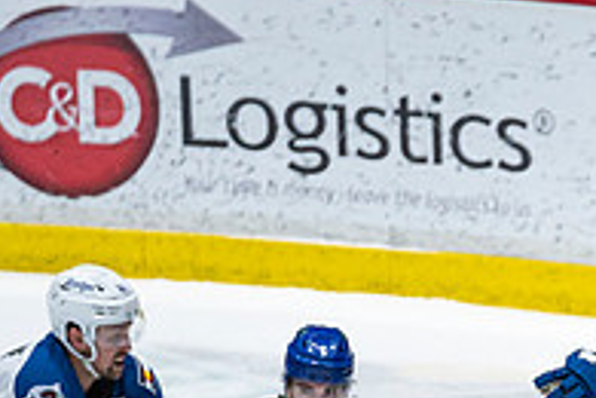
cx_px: 955
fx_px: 12482
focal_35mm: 754
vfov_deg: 1.8
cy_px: 572
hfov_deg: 2.7
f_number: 2.8
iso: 1250
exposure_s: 1/1250
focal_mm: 195
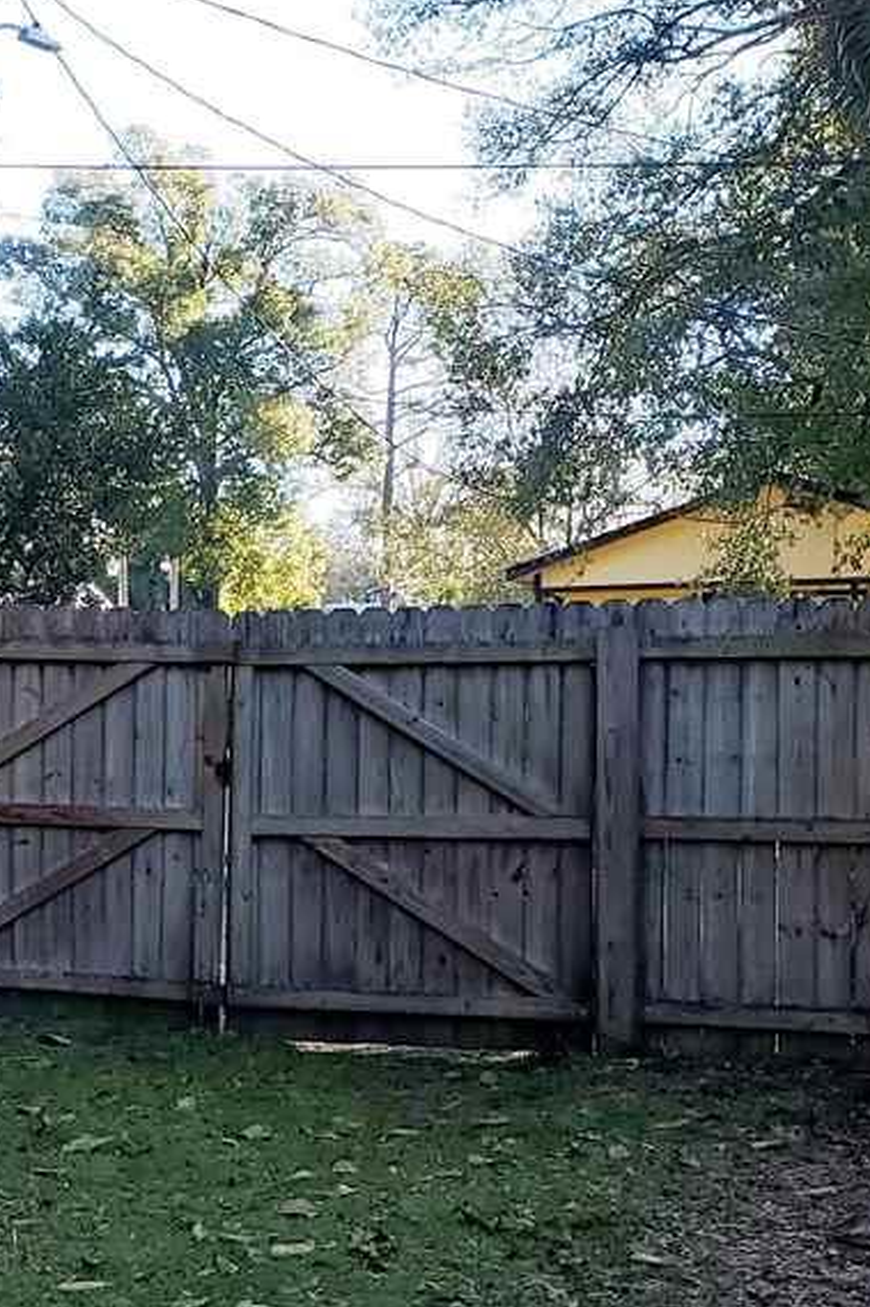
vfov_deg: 27.5
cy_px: 905
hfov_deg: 18.5
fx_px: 2648
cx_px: 204
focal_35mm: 73
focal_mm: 4.3
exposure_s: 1/476
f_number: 2.4
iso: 50
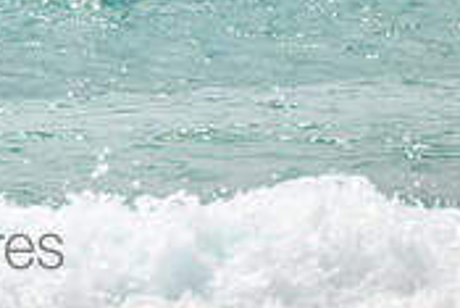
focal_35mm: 2654
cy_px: -191
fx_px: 33939
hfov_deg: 0.8
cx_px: -139
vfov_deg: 0.5
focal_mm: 800
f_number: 11
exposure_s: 1/2000
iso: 720
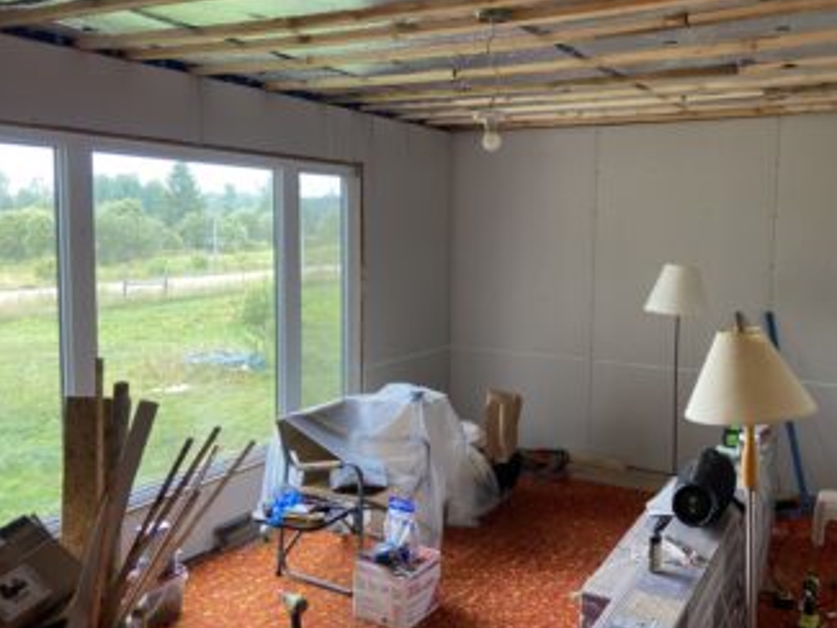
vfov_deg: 44.2
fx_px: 774
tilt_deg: -5.5
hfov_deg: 56.5
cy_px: 296
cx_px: 492
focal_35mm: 32
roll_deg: -0.9
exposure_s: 1/122
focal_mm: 4.25
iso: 80
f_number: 1.8
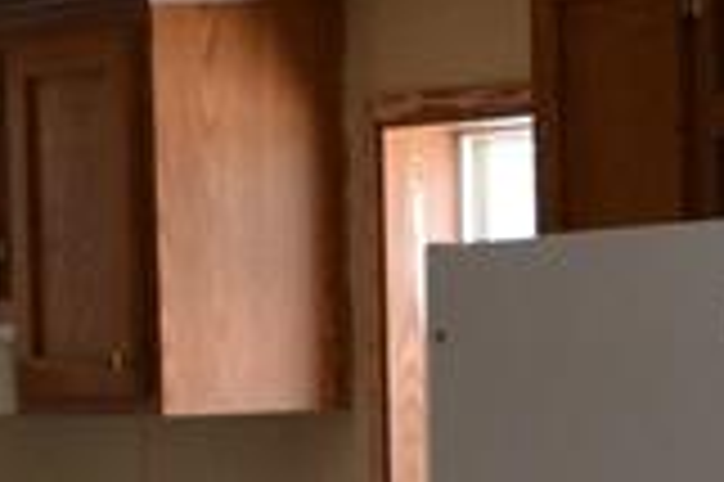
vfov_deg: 6.3
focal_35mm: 215
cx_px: -117
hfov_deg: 9.5
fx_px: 4319
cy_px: 750
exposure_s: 1/60
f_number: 4
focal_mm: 18
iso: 800
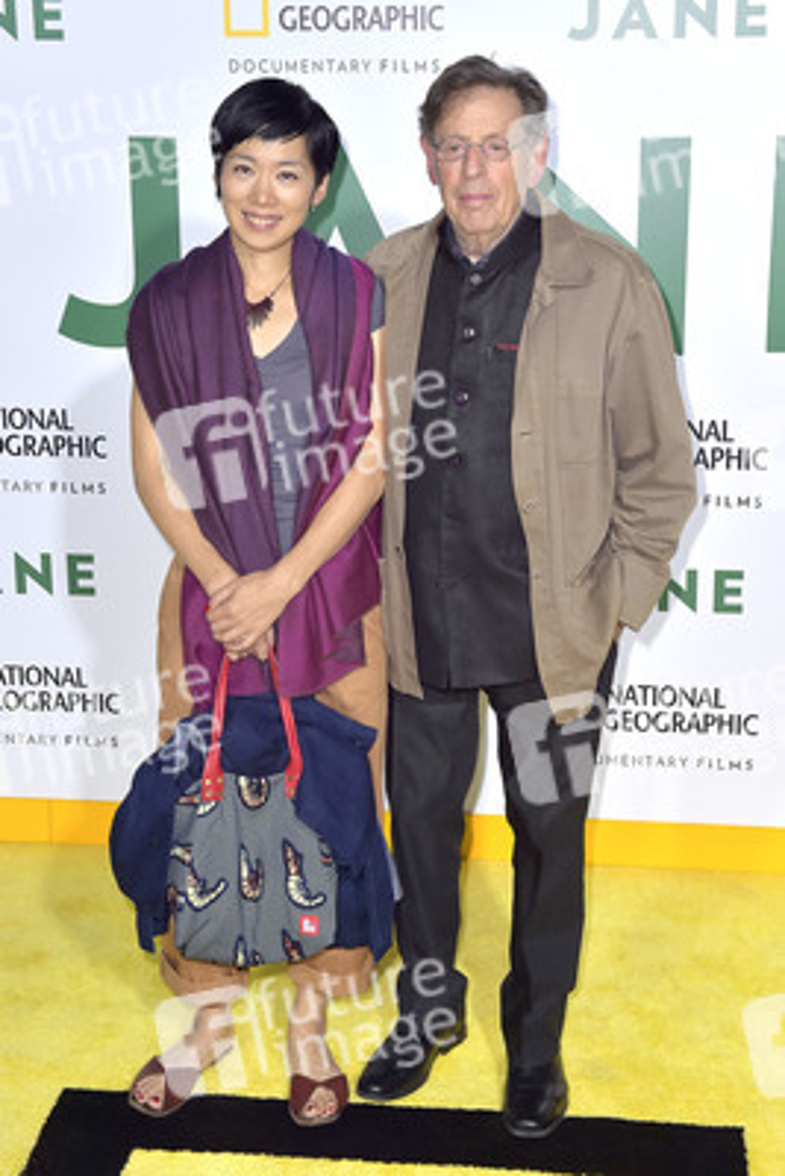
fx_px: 1634
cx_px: 392
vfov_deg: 39.6
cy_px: 588
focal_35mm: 50
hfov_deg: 27.0
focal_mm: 50
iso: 500
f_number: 6.3
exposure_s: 1/320
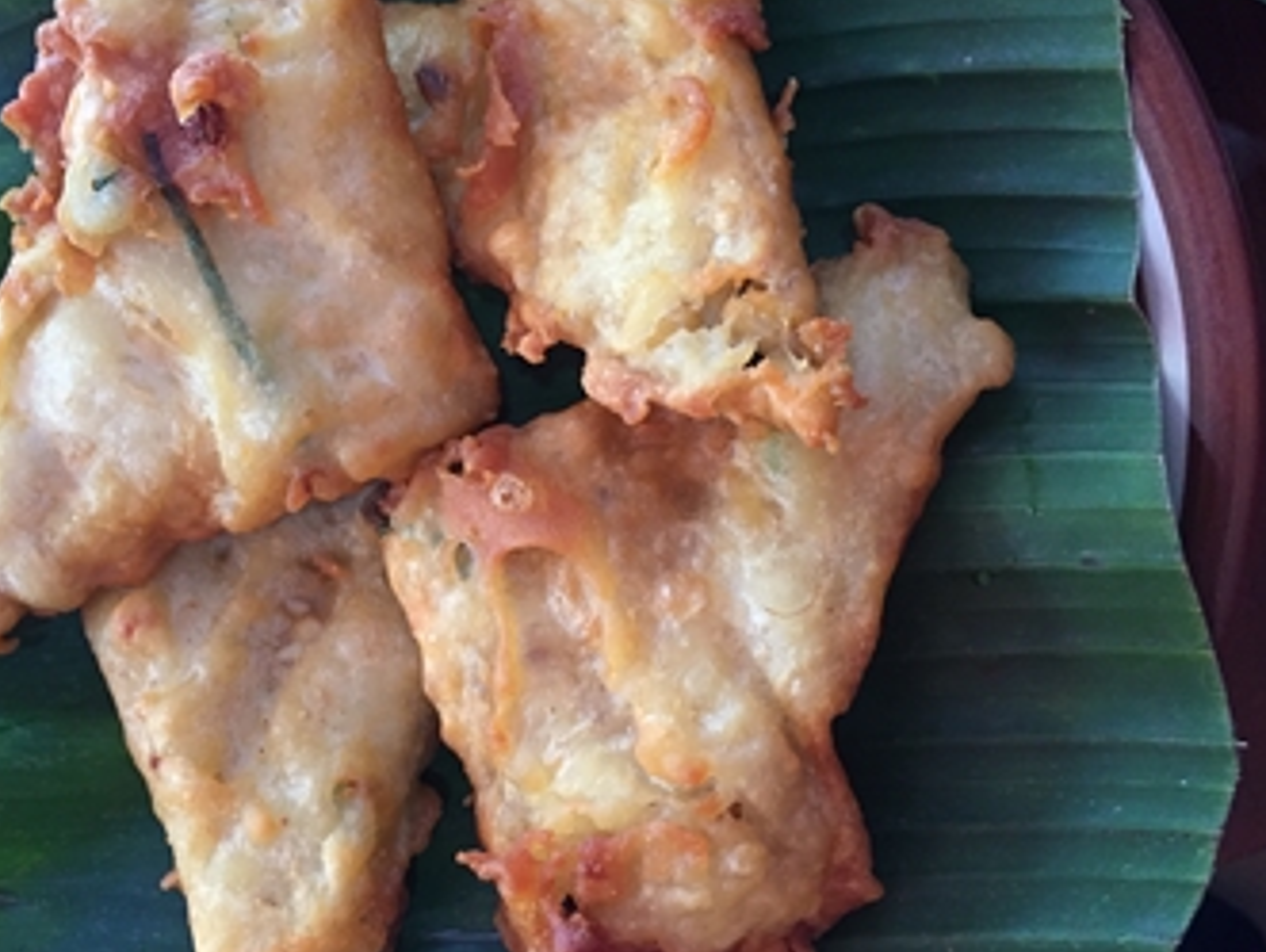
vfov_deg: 40.7
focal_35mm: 35
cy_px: 440
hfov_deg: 52.2
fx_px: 1281
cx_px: 509
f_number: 2.2
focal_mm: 4.15
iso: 200
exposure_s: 1/33
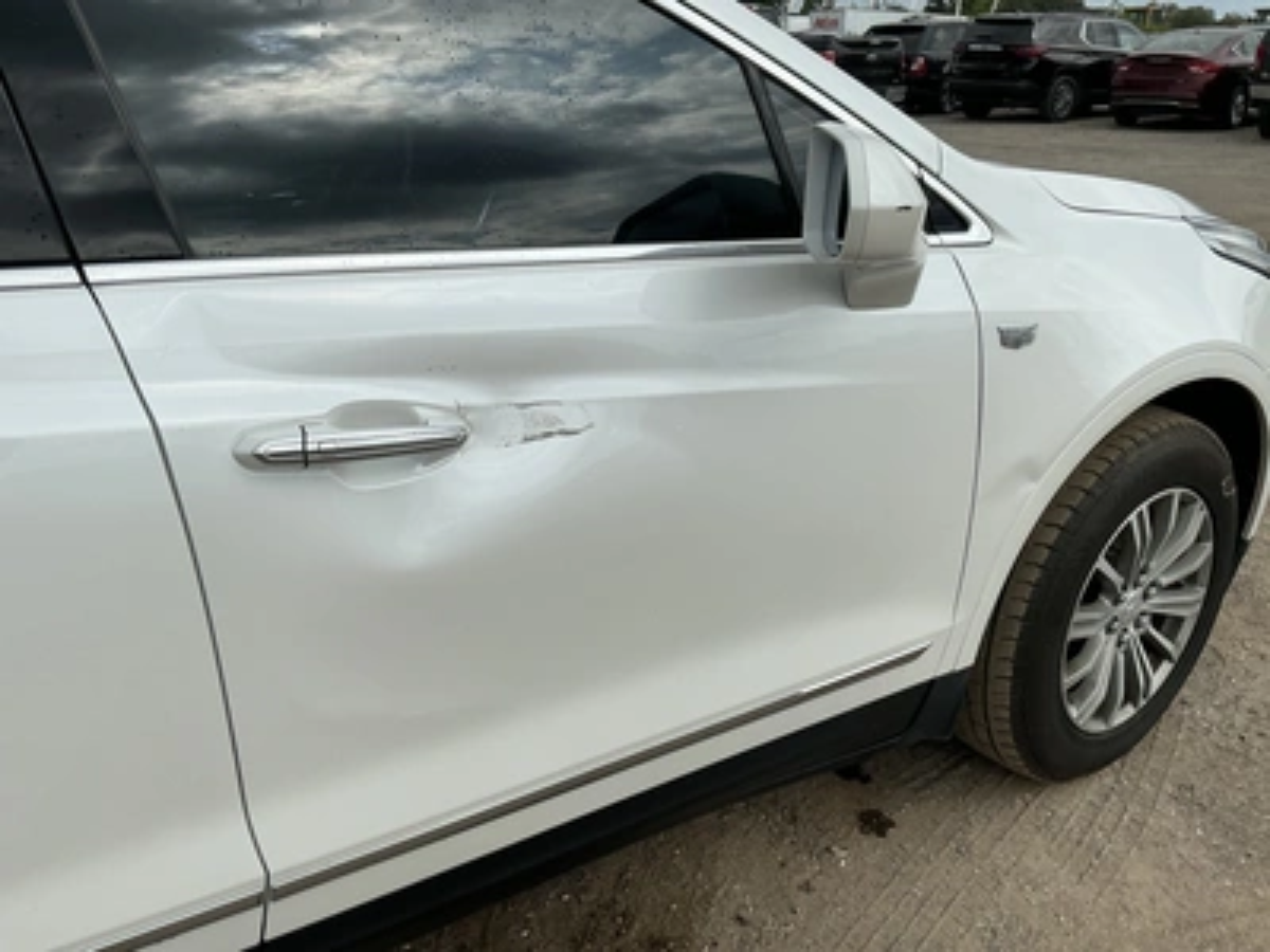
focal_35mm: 28
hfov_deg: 63.4
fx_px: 1027
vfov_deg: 49.7
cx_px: 635
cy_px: 476
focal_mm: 3
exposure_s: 1/2801
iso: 25
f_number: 1.8
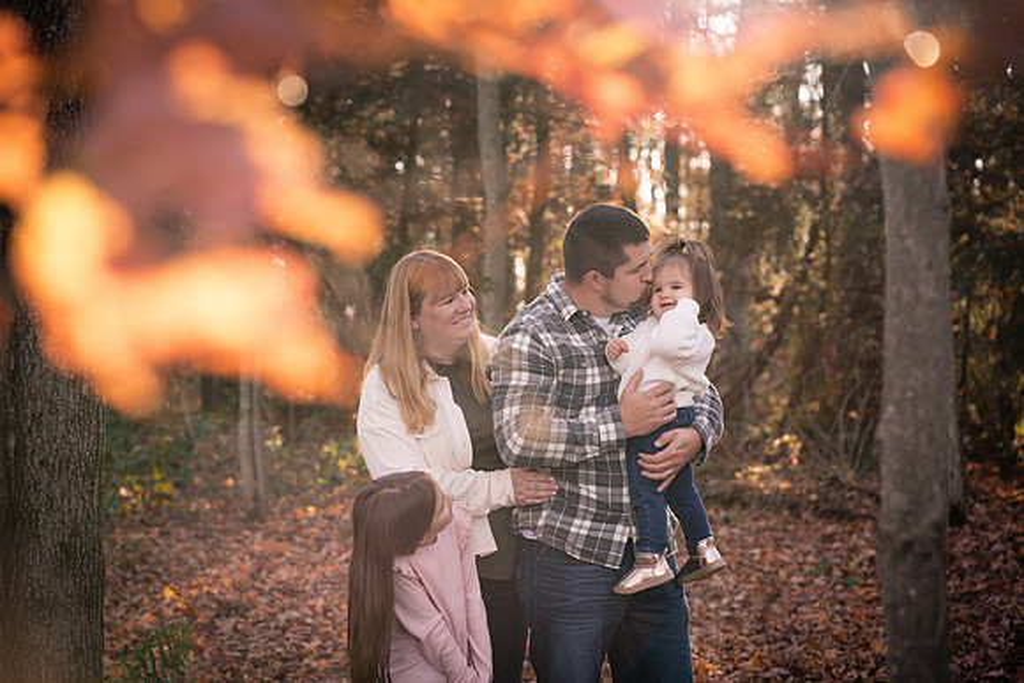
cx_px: 512
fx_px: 2418
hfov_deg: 23.9
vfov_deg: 16.1
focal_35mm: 85
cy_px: 342
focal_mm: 85
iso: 320
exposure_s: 1/250
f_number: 4
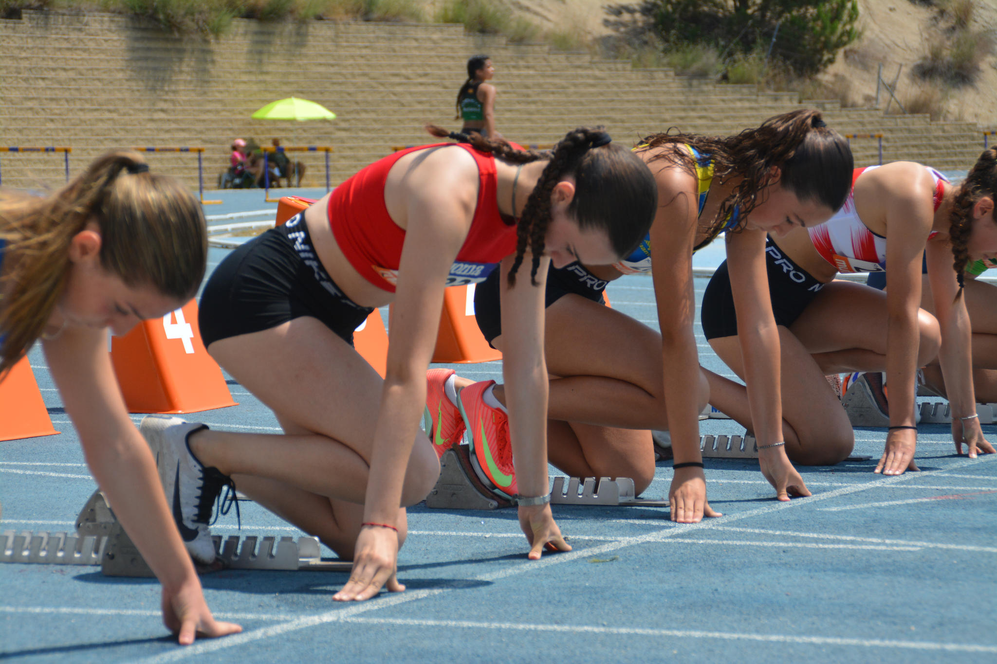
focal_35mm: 129
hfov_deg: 15.9
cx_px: 498
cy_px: 332
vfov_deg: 10.6
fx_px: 3572
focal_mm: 86
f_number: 6.3
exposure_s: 1/1600
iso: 400
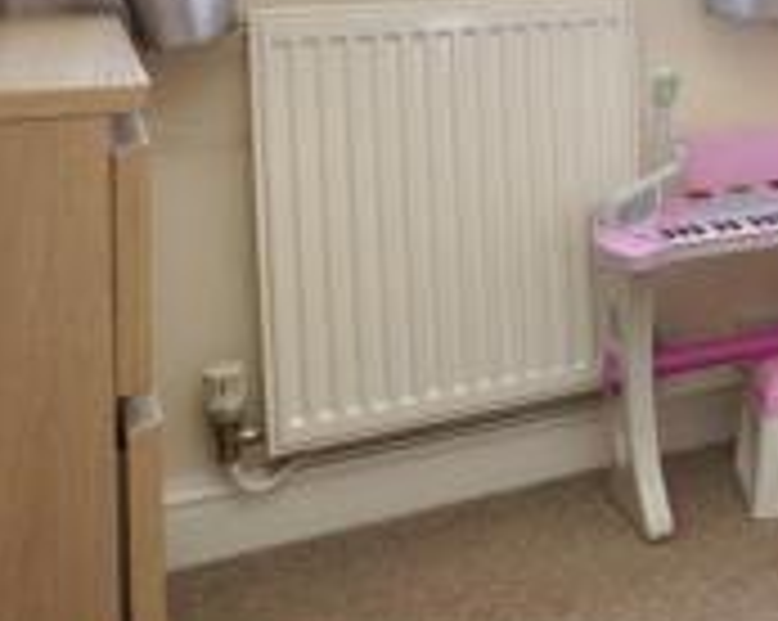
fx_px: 1311
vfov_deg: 24.8
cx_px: 1243
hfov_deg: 23.9
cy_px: -61
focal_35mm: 57
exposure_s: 1/160
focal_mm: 16
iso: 1000
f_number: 4
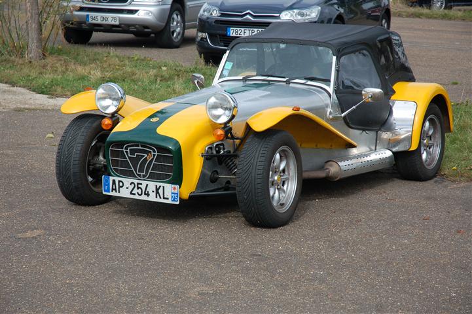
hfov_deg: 19.5
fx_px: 1376
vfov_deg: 13.0
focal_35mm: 105
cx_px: 236
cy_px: 157
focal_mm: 70
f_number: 5.6
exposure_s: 1/500
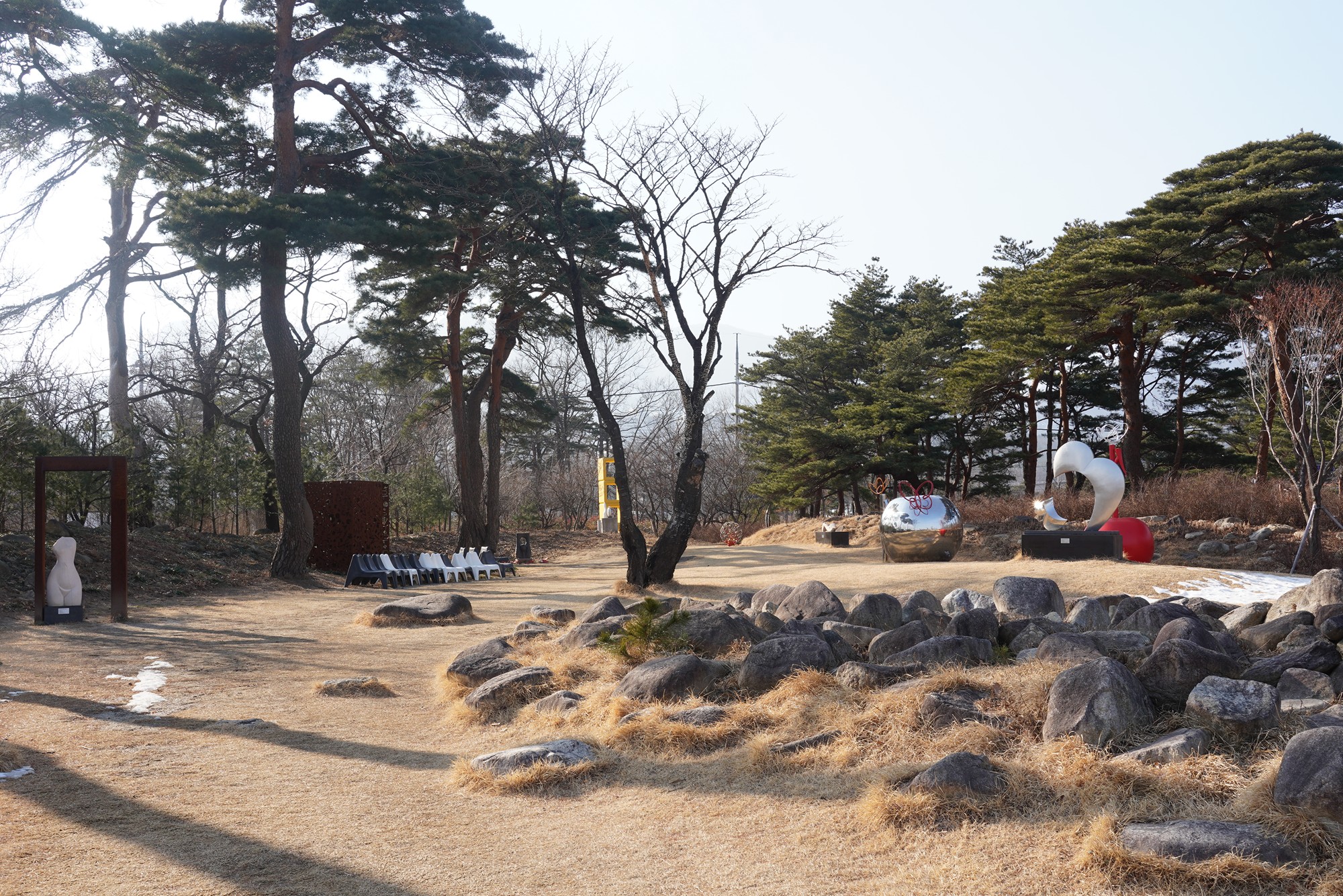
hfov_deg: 58.7
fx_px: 1194
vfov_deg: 41.1
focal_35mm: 32
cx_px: 672
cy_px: 448
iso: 200
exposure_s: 1/100
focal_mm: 32
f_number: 13
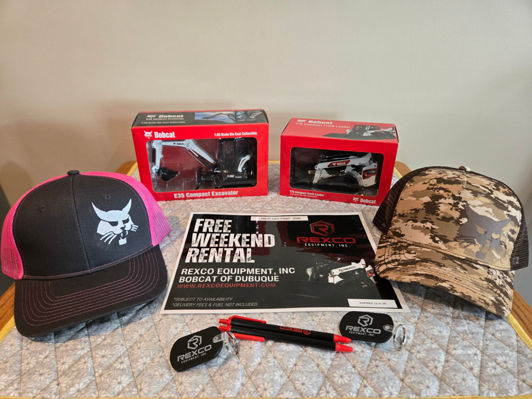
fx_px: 353
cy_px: 200
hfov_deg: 73.9
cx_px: 266
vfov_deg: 58.9
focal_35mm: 23
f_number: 1.8
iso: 400
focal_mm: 5.4
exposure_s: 1/120
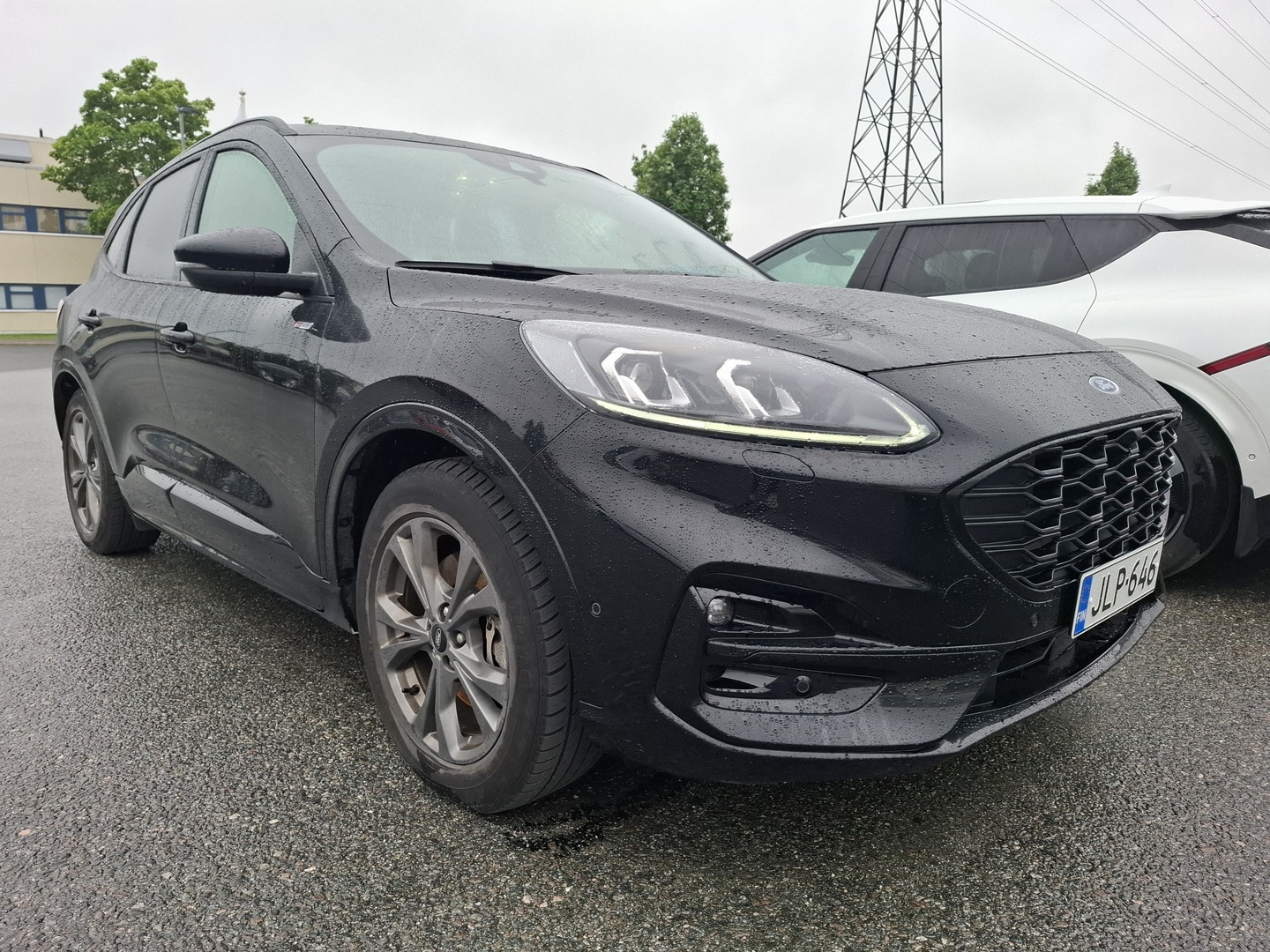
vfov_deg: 58.9
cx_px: 635
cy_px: 476
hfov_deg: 73.9
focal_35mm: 23
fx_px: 844
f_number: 1.8
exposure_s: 1/228
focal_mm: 5.54
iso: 50
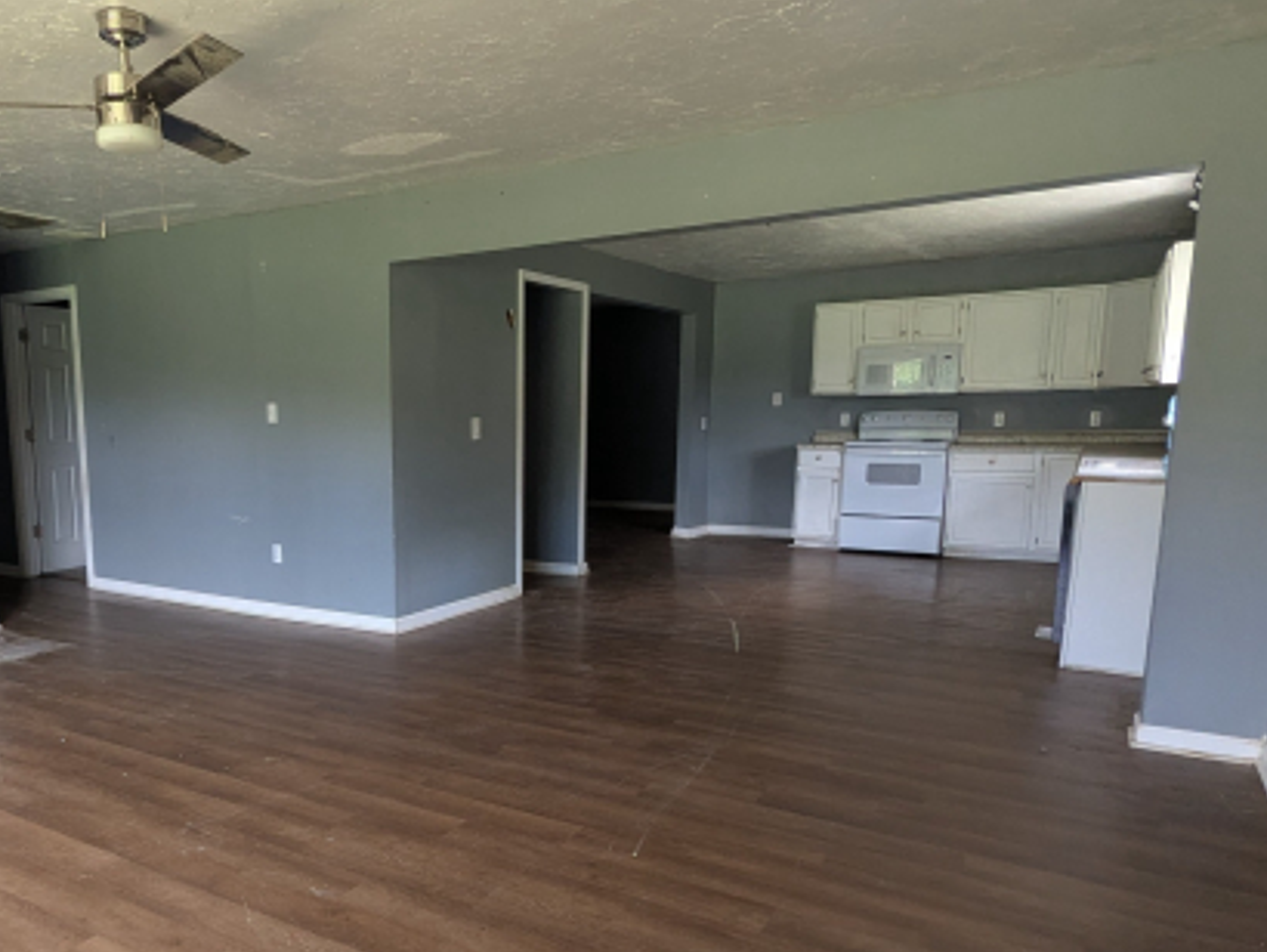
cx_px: 406
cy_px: 563
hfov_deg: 65.2
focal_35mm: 26
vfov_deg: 52.8
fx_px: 952
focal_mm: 2.35
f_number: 2.2
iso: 218
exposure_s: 1/131
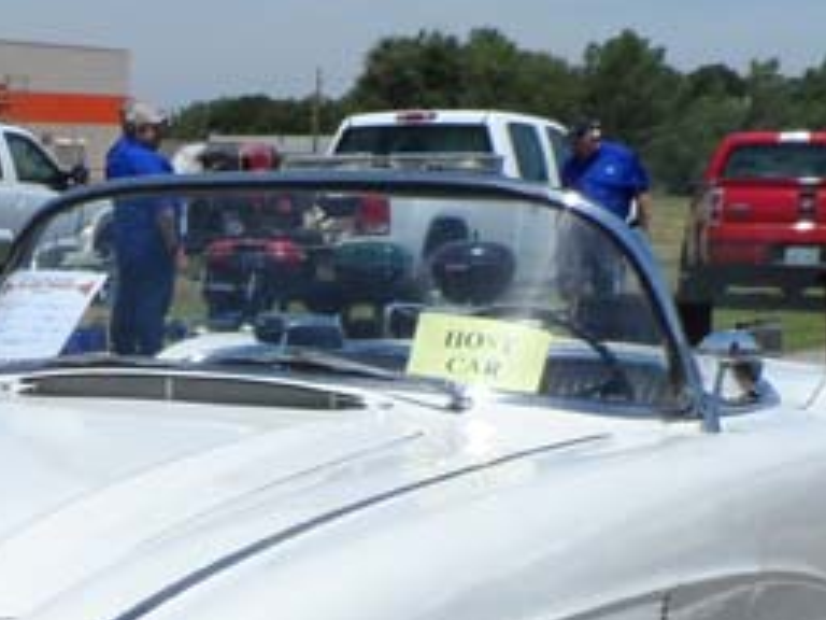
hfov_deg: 19.6
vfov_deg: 14.9
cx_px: -71
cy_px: 746
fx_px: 2291
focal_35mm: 96
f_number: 4.5
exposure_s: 1/1000
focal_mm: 4
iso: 80
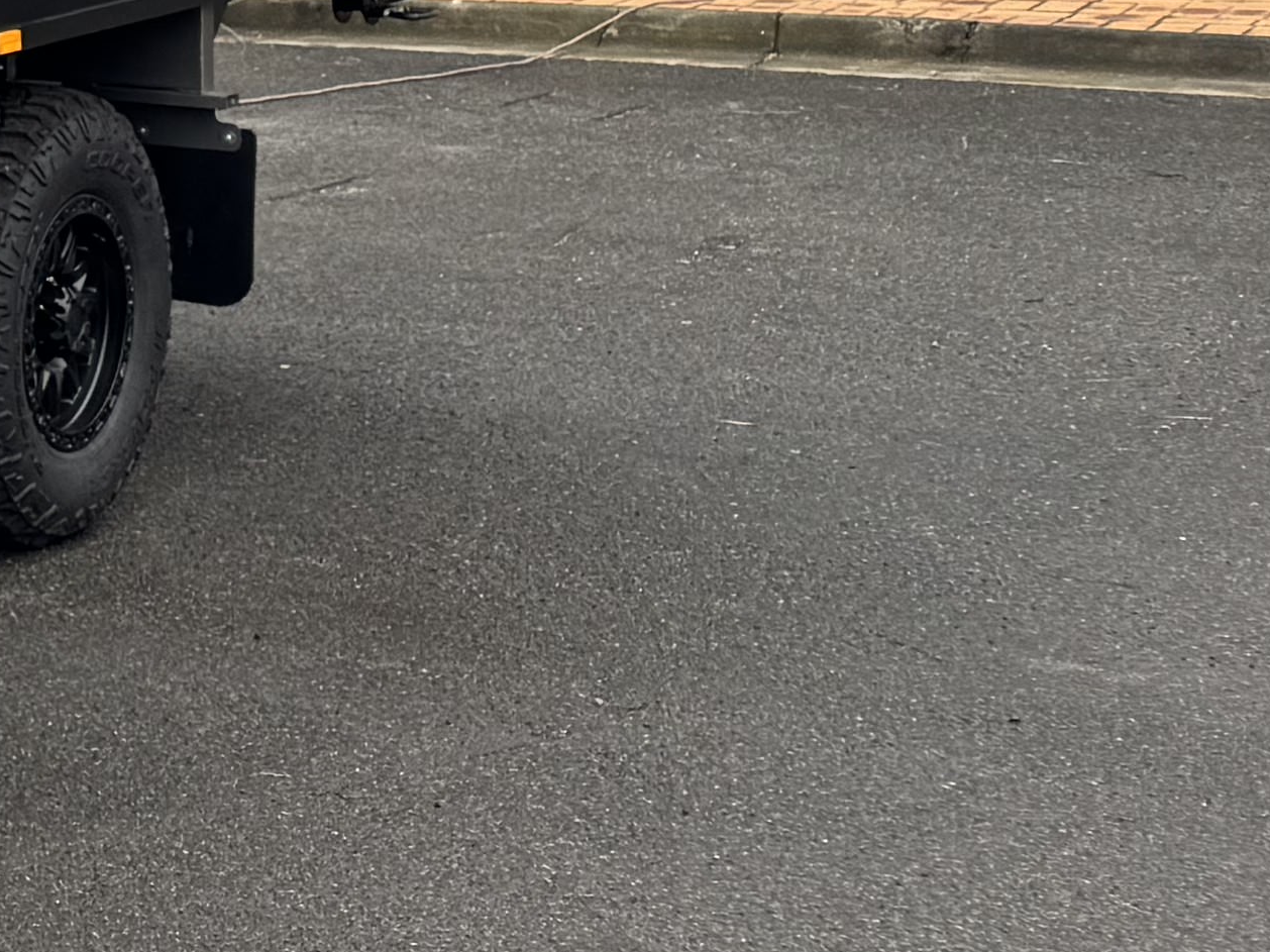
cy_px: -182
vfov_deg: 13.2
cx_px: -1408
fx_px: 3998
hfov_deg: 14.4
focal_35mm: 109
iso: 80
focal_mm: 6.76
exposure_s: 1/627
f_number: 1.78
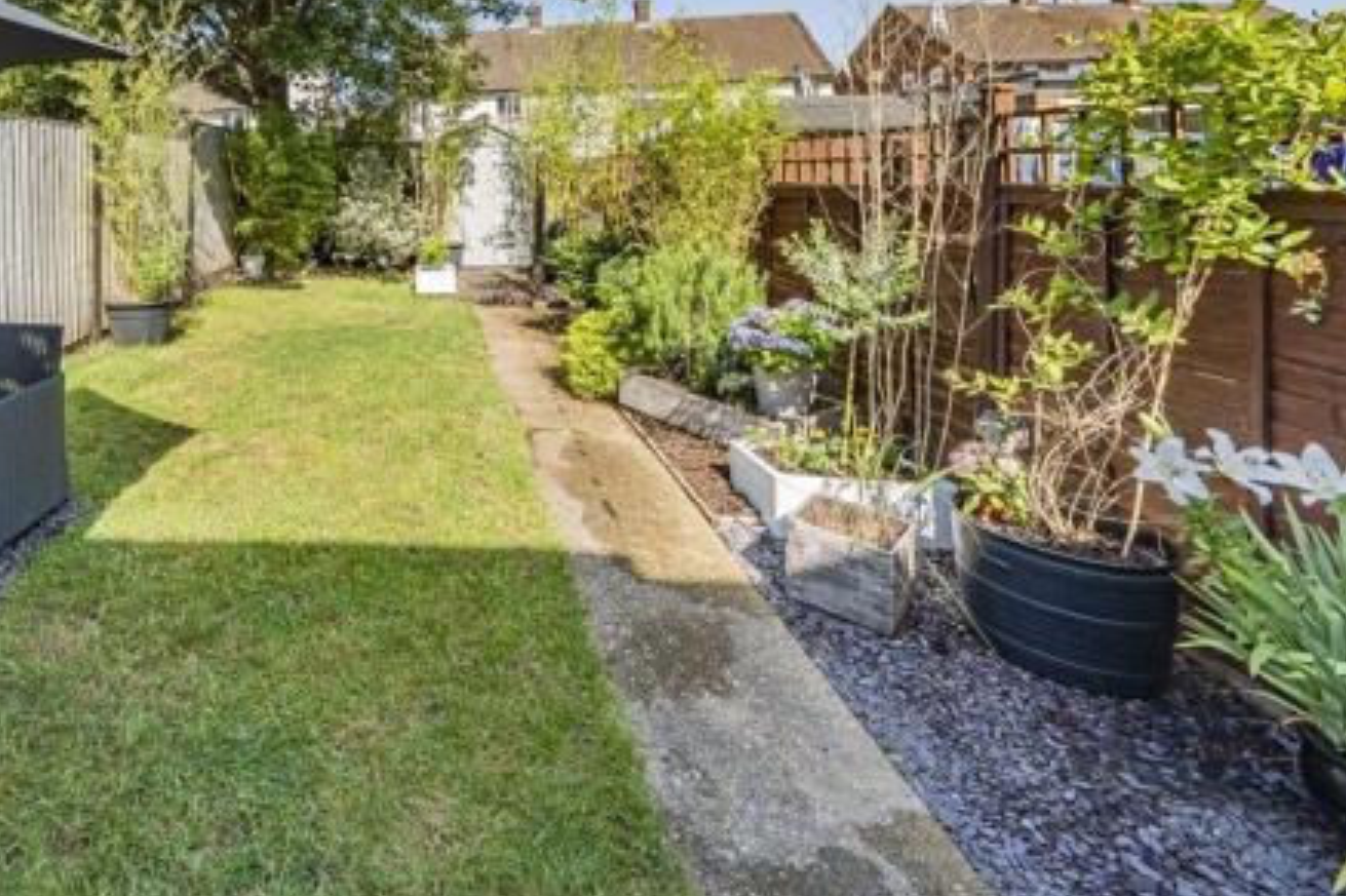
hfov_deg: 83.8
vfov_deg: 64.6
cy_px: 263
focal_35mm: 18
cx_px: 359
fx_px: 673
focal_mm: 12
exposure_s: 1/320
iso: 320
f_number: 9
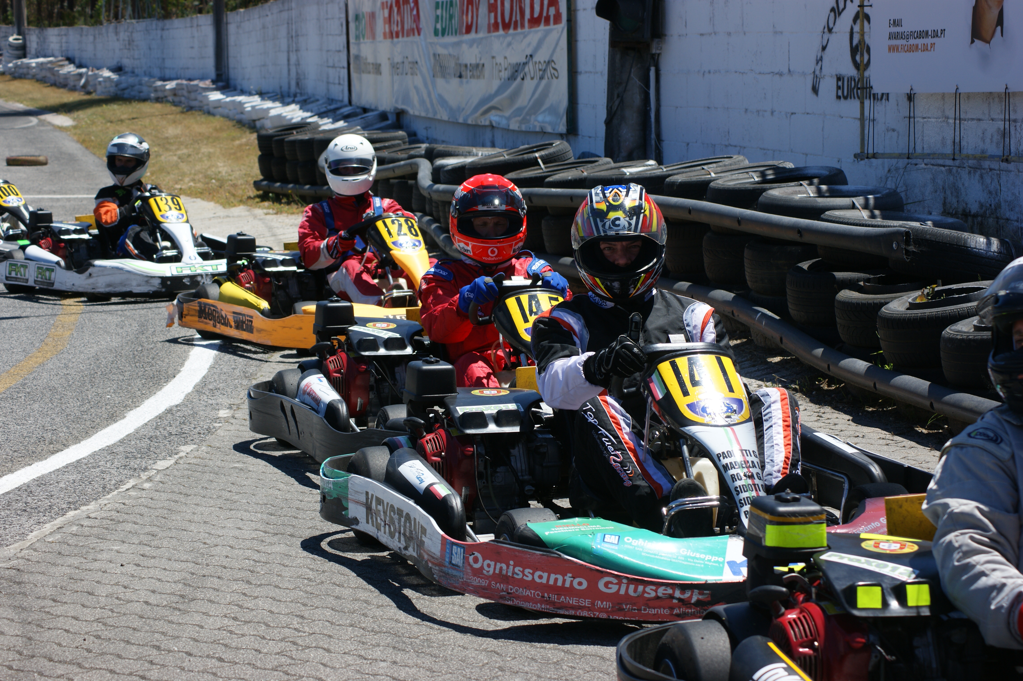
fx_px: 2556
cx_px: 512
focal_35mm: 90
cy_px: 340
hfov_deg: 22.6
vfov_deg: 15.2
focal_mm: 60
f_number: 7.1
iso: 100
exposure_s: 1/320
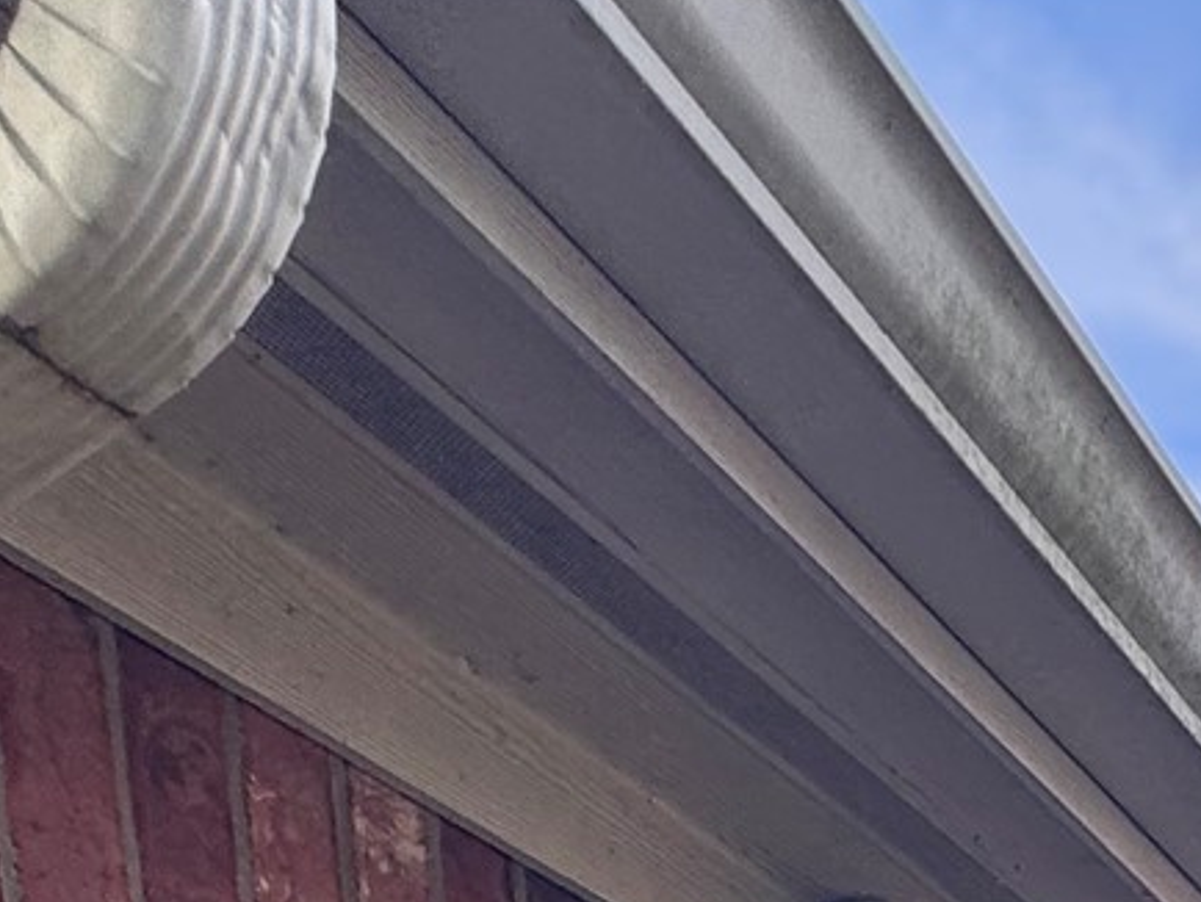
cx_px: 1456
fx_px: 2291
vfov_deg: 15.3
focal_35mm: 66
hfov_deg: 26.1
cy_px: 2042
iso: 40
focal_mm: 2.22
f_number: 2.2
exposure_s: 1/182
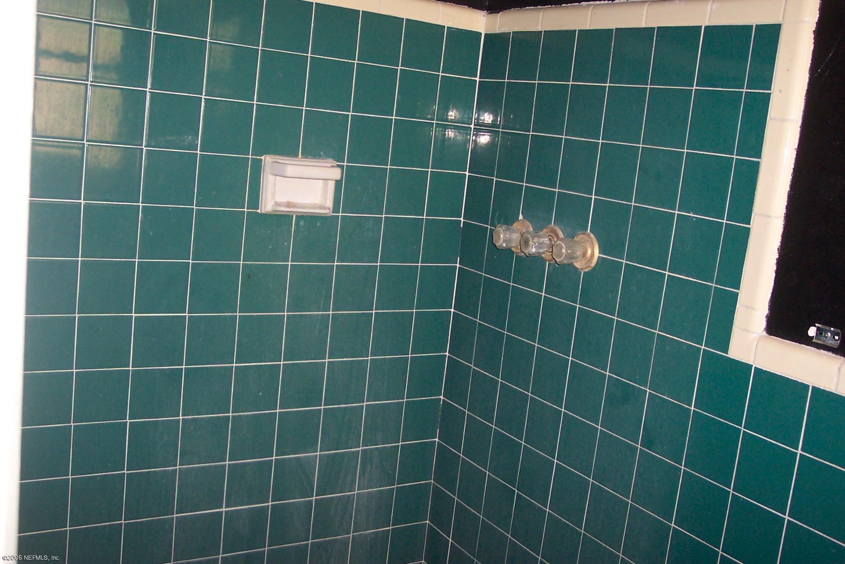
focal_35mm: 38
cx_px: 422
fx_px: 892
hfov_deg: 50.7
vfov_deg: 35.1
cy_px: 282
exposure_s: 1/30
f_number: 2.8
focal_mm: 8
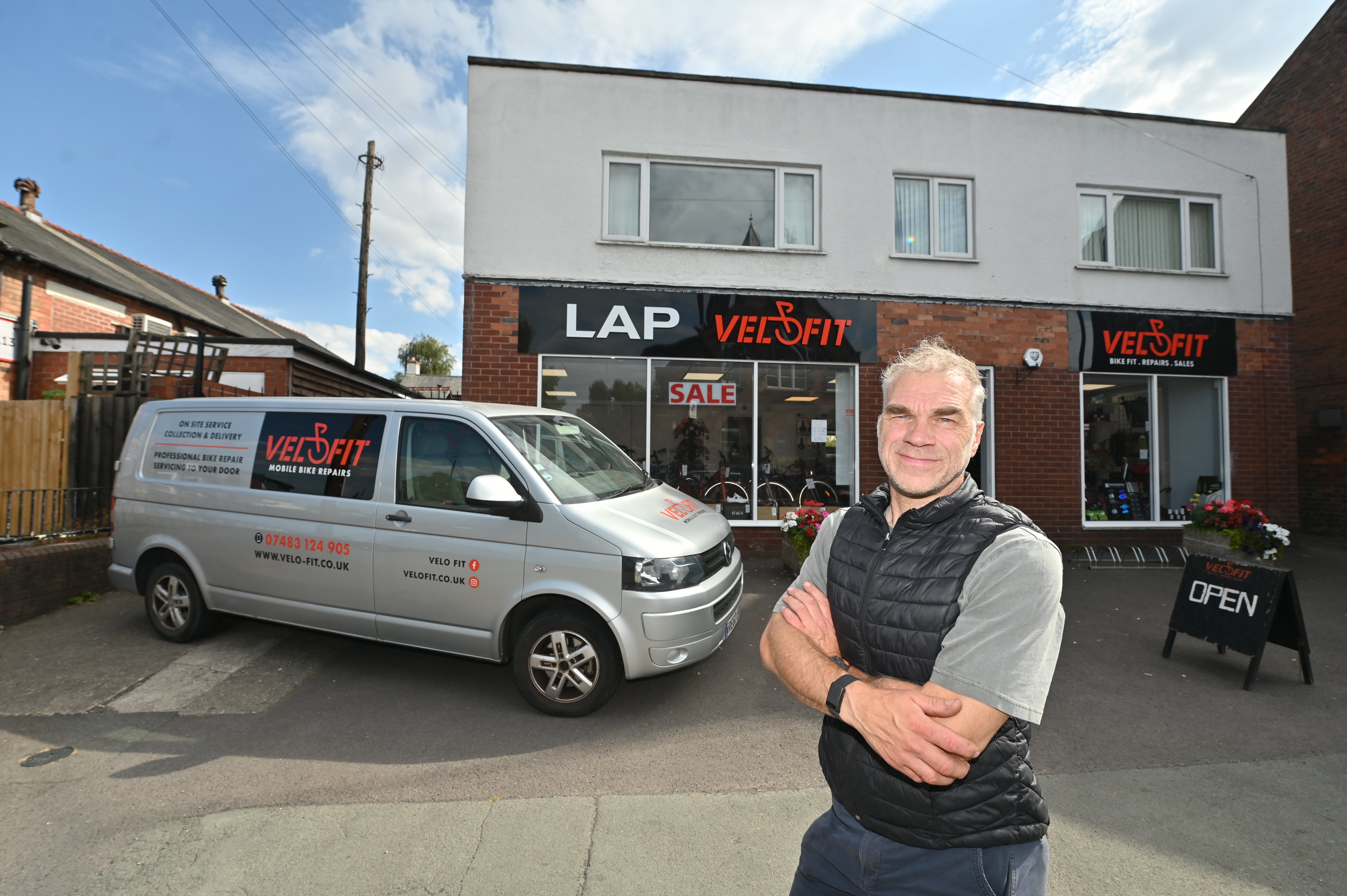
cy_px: 448
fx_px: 598
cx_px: 674
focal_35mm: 16
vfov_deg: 73.7
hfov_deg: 96.8
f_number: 5.6
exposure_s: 1/640
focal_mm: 16
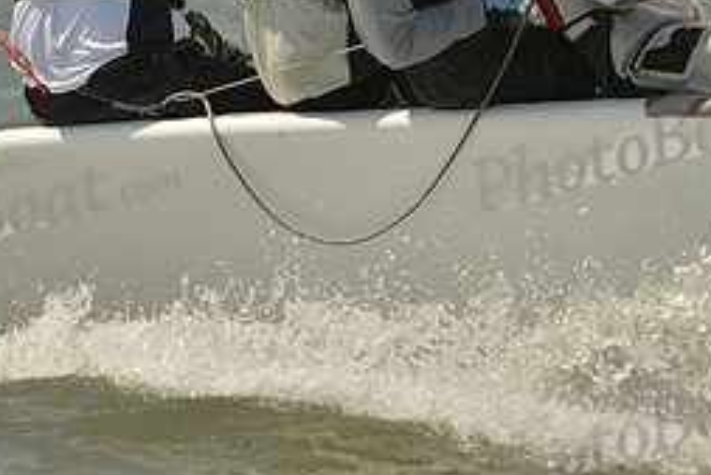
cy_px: 35
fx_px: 13141
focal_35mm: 665
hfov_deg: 3.1
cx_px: 329
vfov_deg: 2.1
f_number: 9
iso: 280
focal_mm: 290
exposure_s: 1/1600
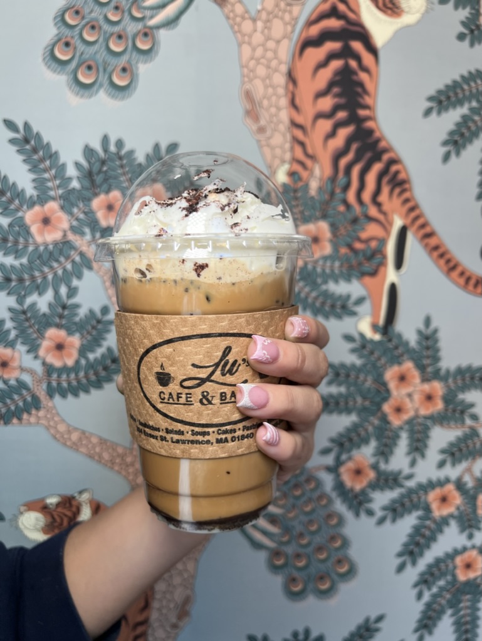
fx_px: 482
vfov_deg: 67.3
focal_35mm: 26
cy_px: 320
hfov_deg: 53.1
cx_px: 241
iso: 64
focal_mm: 5.7
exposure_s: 1/120
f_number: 1.5
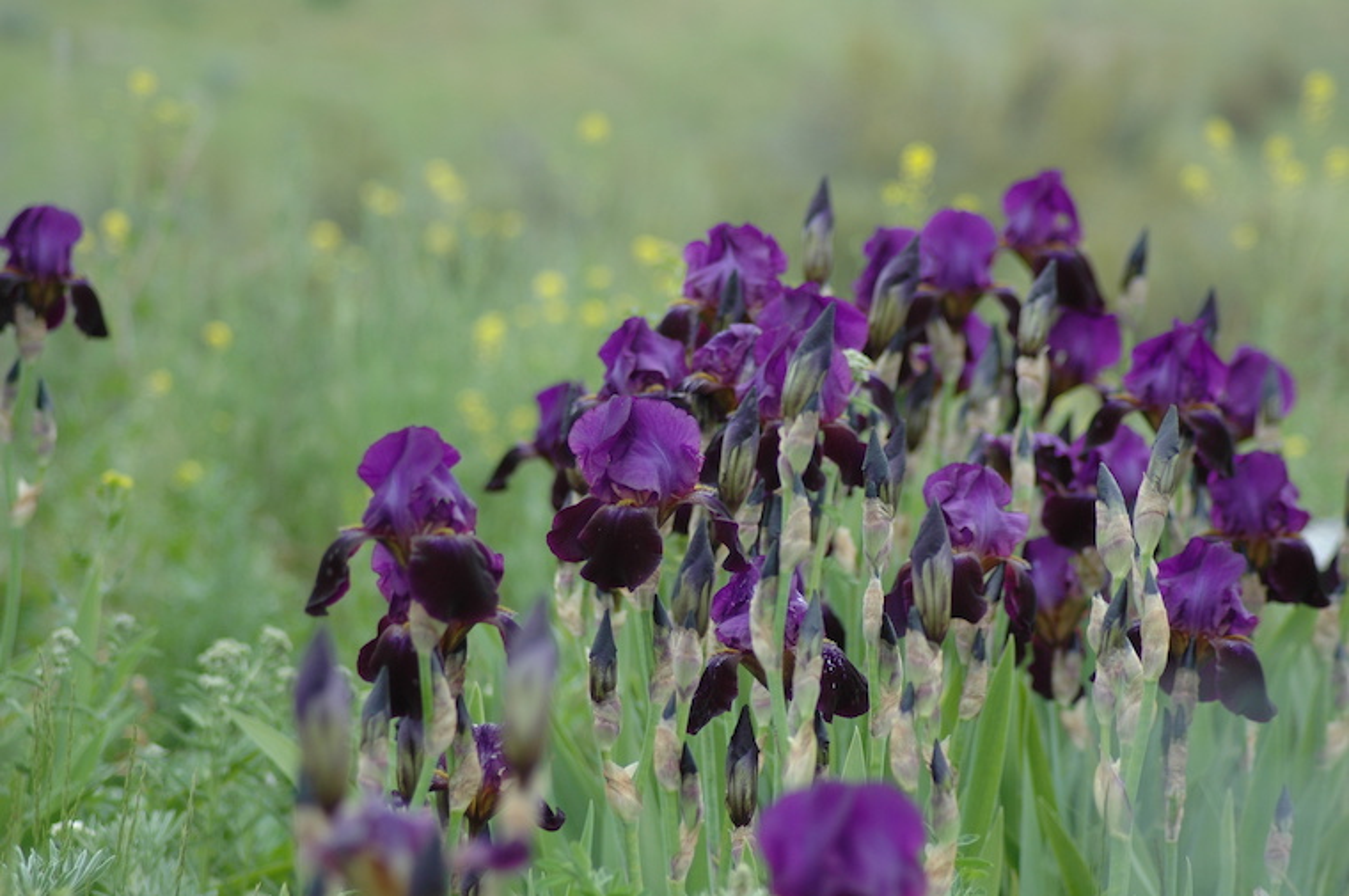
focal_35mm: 202
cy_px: 448
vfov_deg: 6.8
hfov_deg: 10.2
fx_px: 7580
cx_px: 674
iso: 200
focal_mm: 135
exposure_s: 1/320
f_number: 4.5
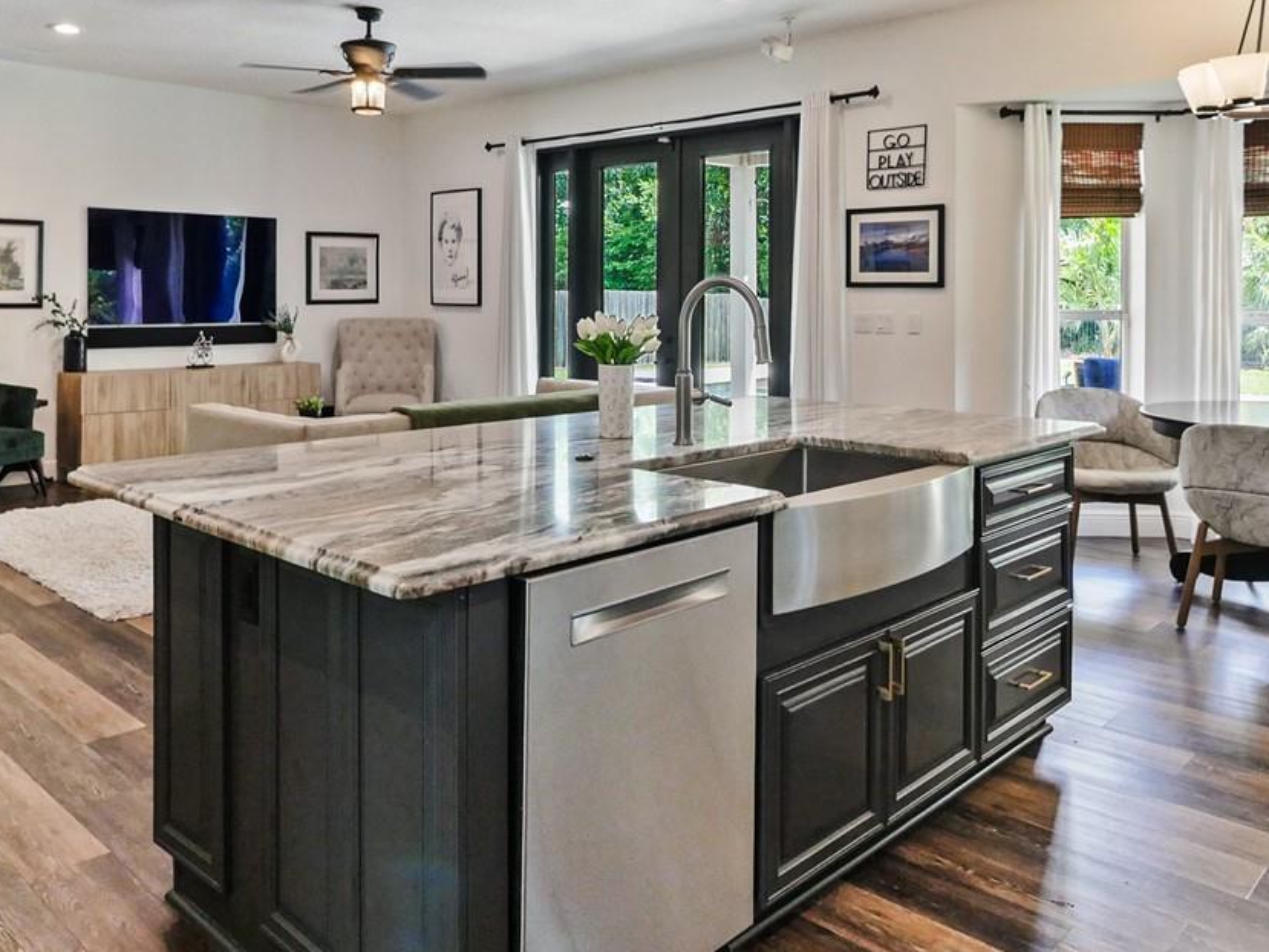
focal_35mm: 27
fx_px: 990
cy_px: 278
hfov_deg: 65.3
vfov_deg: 49.9
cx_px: 601
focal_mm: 7
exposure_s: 1/60
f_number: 4
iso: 1000
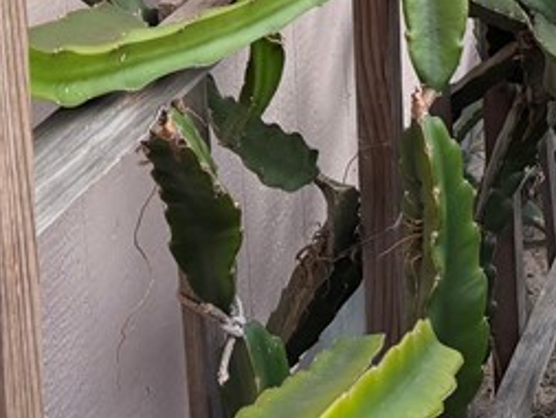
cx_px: 703
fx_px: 1559
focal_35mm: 97
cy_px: -389
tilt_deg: -4.9
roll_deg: +2.6
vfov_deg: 13.3
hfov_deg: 18.9
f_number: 1.78
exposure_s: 1/121
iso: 125
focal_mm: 6.76
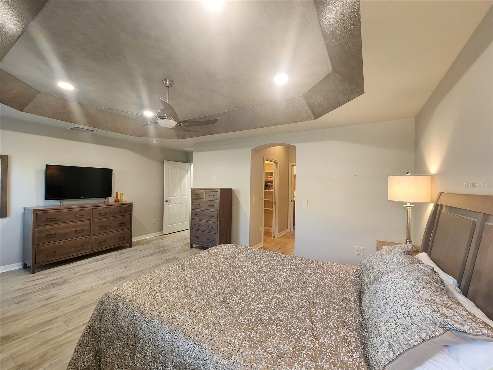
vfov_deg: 89.9
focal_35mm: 13
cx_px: 246
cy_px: 185
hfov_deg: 106.2
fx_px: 185
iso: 250
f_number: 2.2
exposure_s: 1/60
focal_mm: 2.2
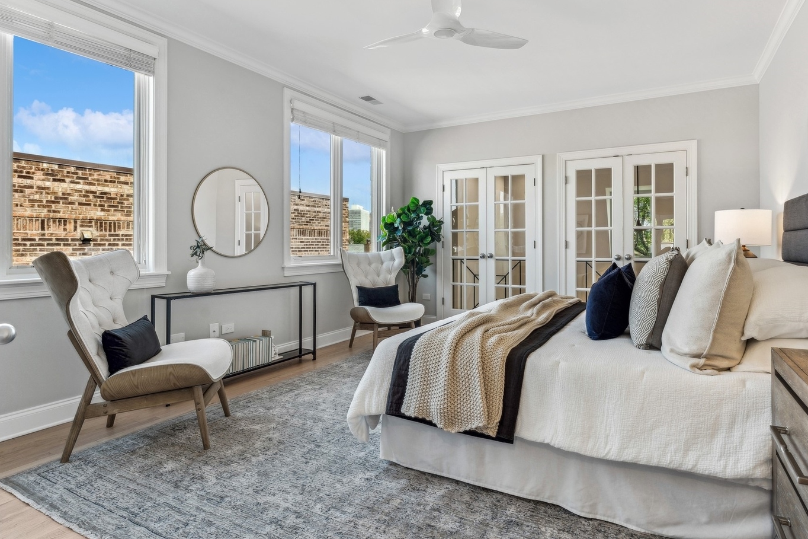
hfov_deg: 86.7
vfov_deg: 64.4
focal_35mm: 19
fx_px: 426
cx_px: 436
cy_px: 248
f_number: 8
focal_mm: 16
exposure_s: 1/25
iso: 320
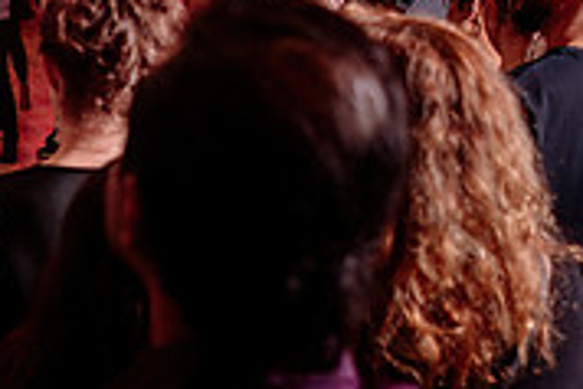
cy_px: 112
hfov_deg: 21.3
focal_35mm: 87
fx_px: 1410
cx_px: -160
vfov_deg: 15.7
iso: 500
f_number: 2.8
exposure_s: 1/125
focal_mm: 24
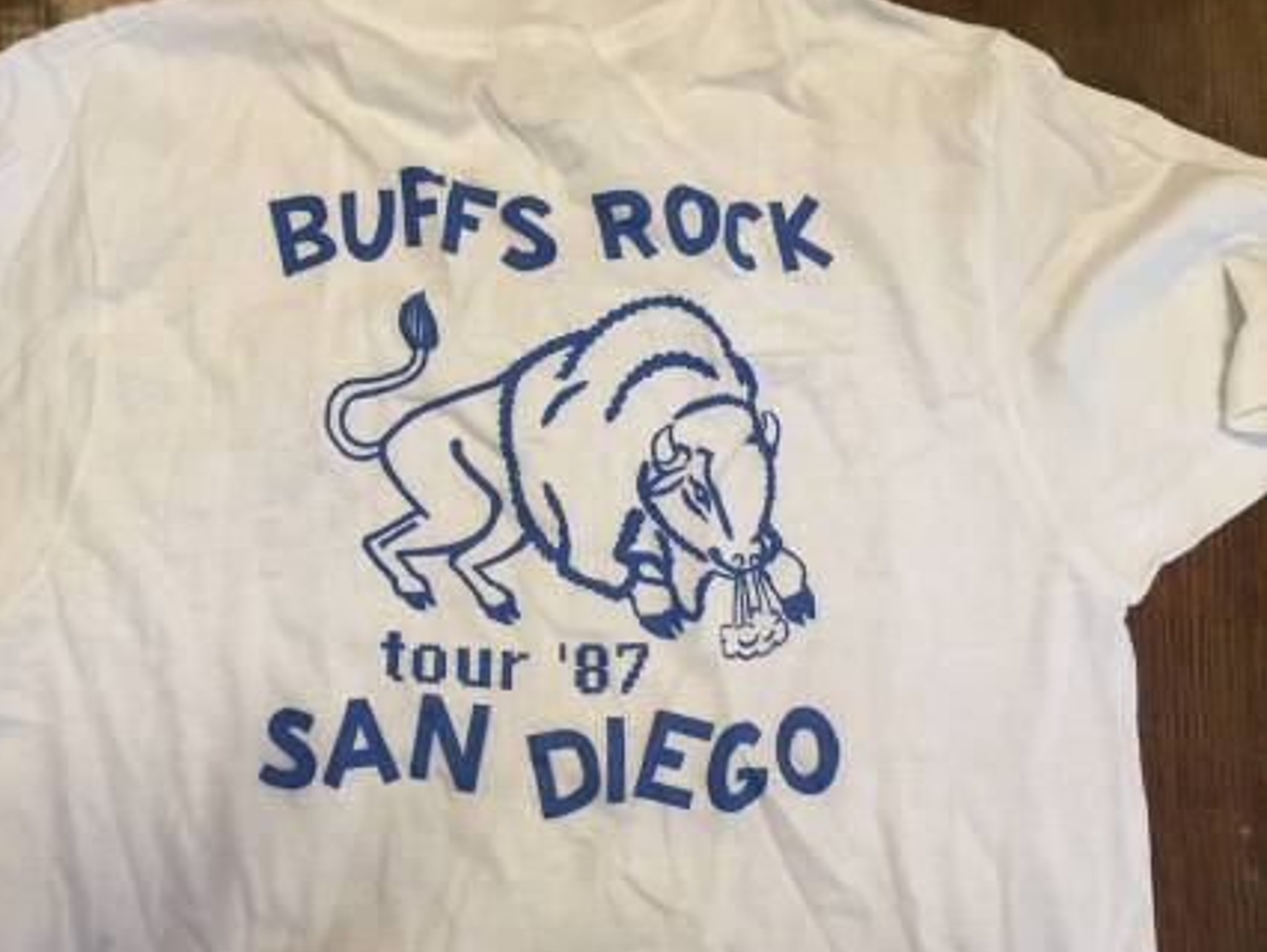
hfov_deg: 53.7
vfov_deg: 41.8
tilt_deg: -82.2
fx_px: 1245
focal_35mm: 34
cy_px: 486
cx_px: 526
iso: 125
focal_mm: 4.15
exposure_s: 1/30
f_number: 2.2
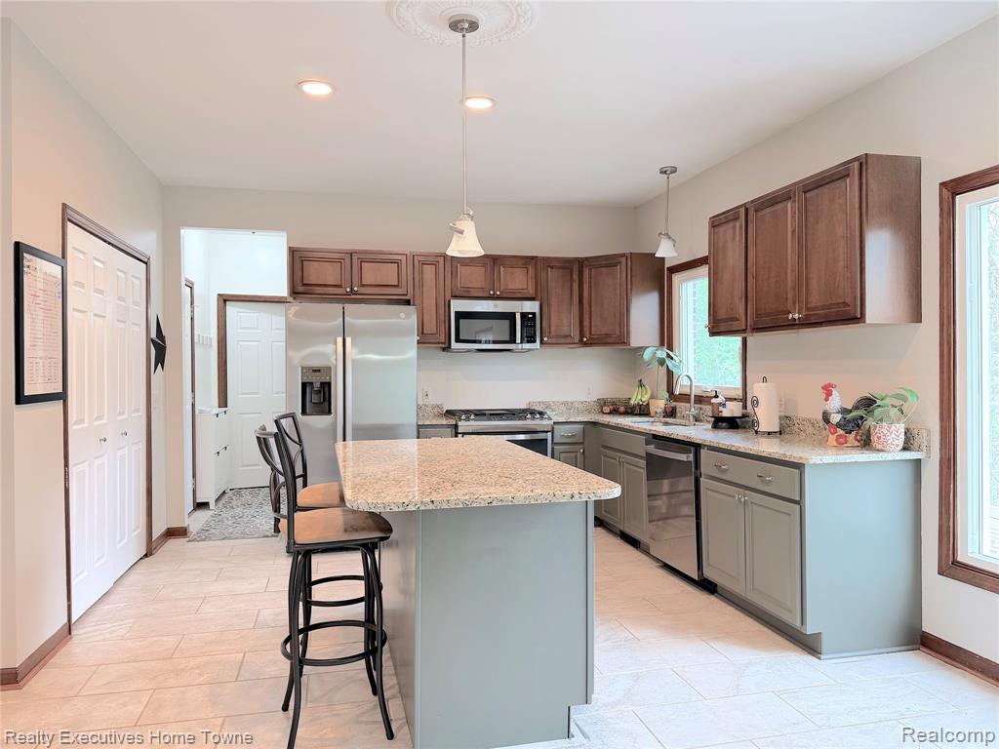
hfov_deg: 71.6
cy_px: 374
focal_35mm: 24
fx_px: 693
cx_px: 500
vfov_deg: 56.8
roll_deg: +0.6
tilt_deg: -0.8
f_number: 1.78
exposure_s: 1/60
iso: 125
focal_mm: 6.76
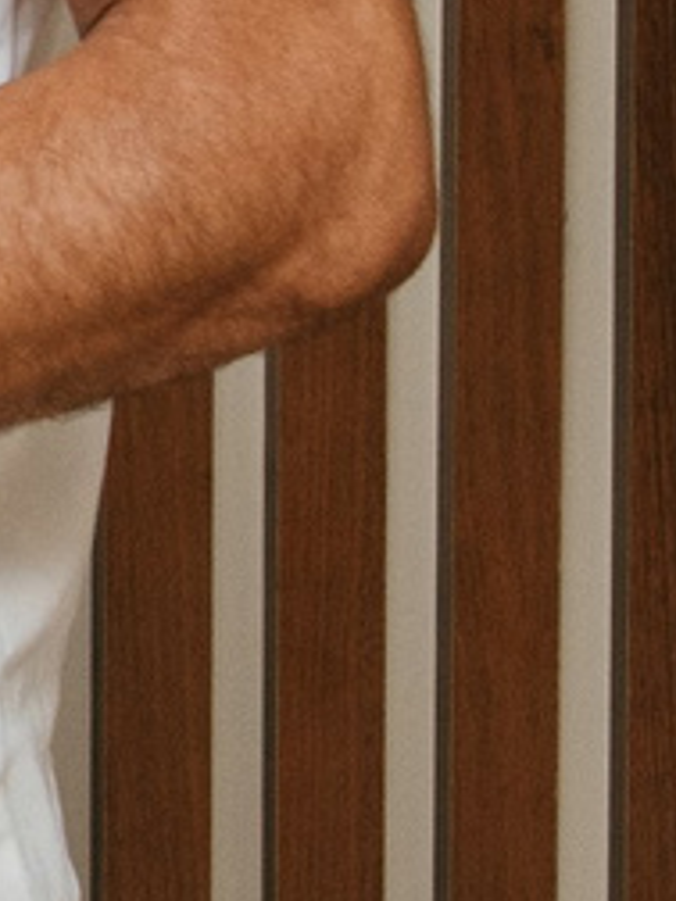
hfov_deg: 4.0
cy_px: -702
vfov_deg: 5.5
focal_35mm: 356
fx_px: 9270
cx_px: -1816
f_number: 4.5
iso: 160
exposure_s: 1/160
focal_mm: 35
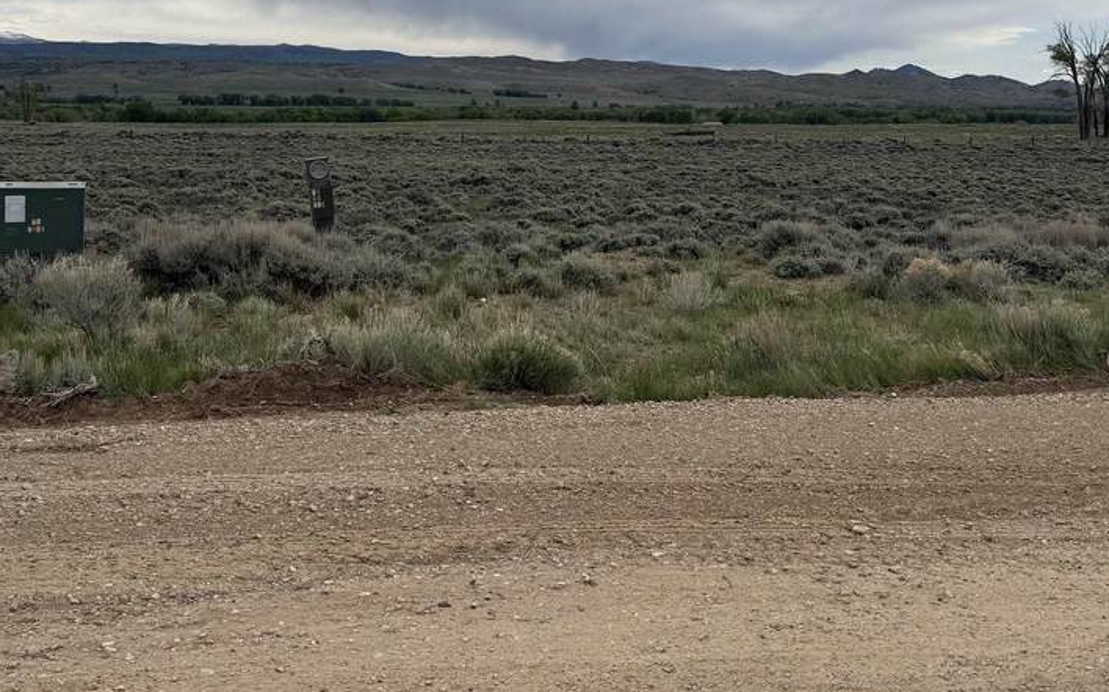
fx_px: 1390
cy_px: 83
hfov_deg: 43.5
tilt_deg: +1.5
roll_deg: +0.4
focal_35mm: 46
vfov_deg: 27.1
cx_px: 525
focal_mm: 6.76
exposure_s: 1/8130
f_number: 1.78
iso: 80
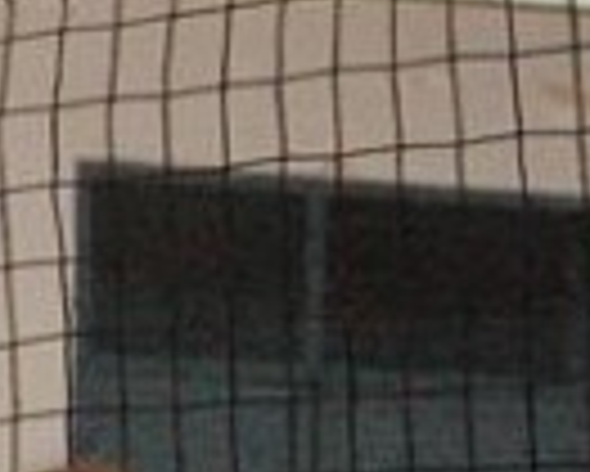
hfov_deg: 3.8
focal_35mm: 497
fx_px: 8685
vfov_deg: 3.1
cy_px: 755
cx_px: -910
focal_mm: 66
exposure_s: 1/200
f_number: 4.2
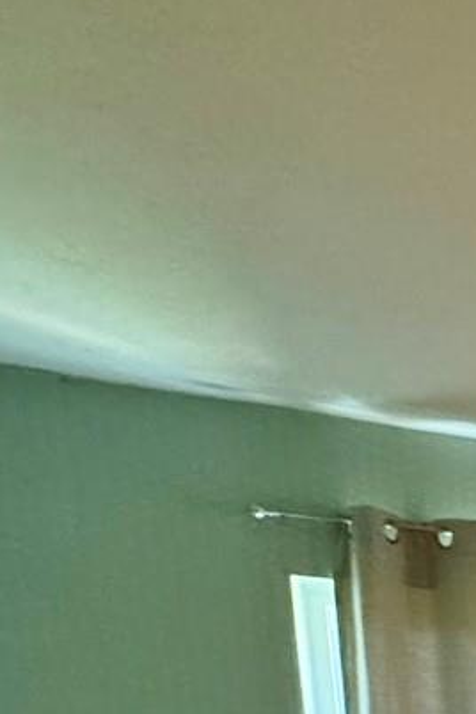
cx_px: 1179
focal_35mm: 58
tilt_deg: -9.3
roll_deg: -0.8
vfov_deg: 26.5
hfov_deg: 14.3
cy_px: 1028
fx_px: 1150
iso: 400
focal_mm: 2.22
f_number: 2.2
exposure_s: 1/60
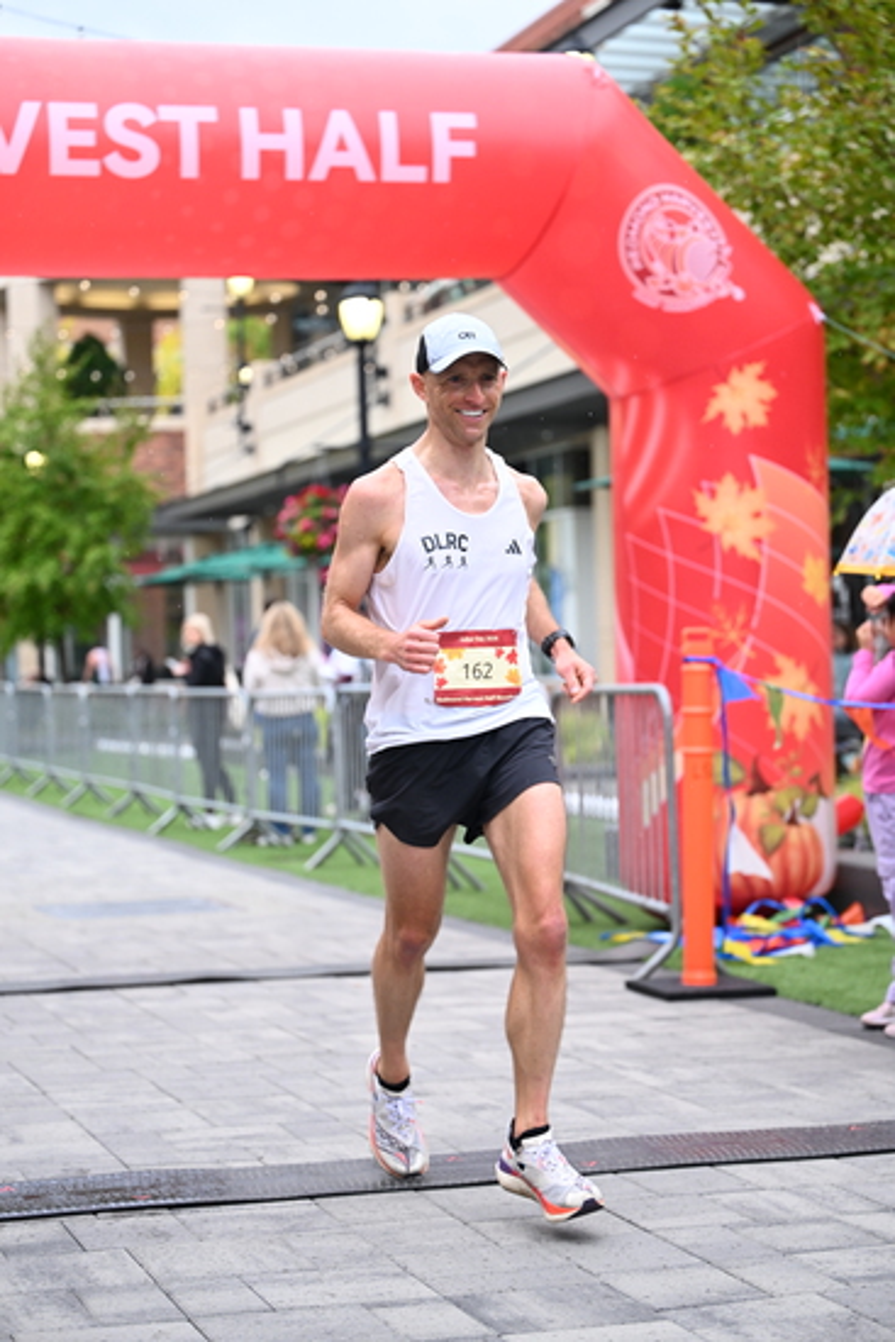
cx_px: 448
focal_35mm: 74
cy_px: 671
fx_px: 2758
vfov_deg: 27.3
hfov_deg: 18.4
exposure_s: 1/1250
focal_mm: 74
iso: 1250
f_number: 2.8
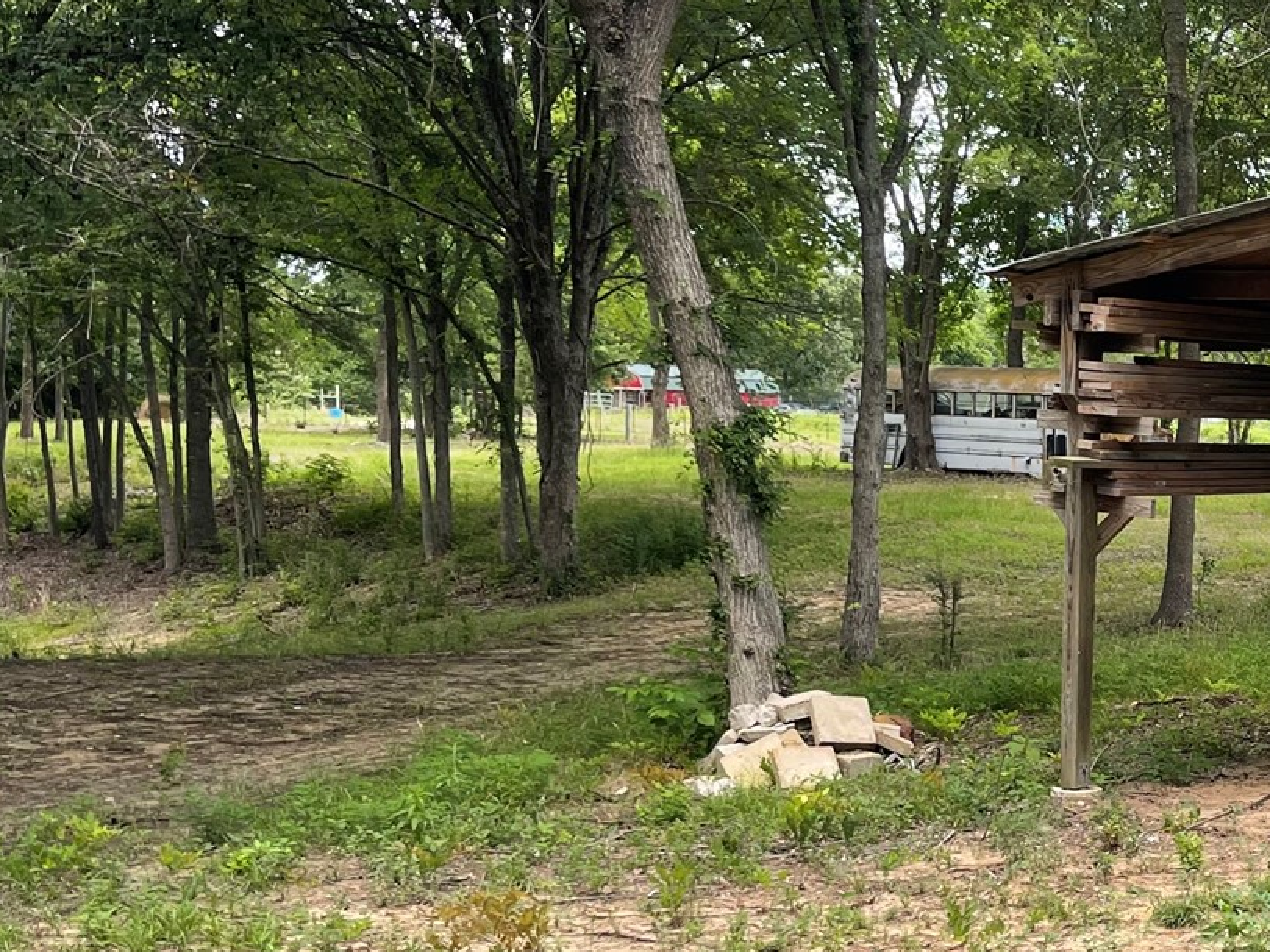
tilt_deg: -4.0
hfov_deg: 28.8
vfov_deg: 23.2
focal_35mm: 63
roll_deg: -2.1
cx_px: 1261
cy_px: 618
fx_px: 2312
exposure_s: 1/404
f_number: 1.6
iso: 32
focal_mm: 5.1
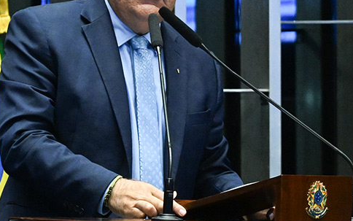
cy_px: 42
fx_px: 3513
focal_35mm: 365
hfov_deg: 5.8
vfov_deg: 3.6
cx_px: 167
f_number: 4
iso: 5000
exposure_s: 1/160
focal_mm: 135
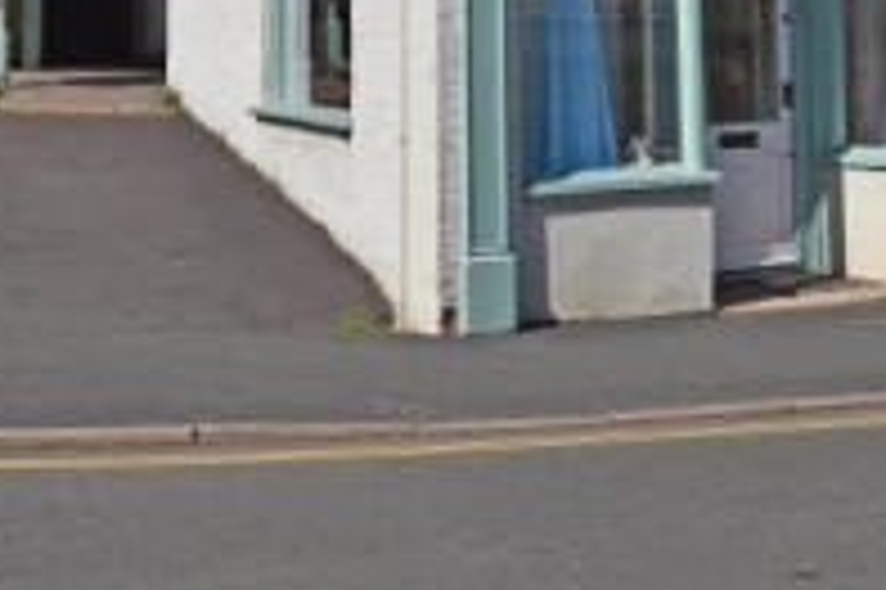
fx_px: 2213
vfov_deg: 14.2
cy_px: -300
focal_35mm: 90
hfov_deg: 22.6
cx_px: 578
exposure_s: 1/400
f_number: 10
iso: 100
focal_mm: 18
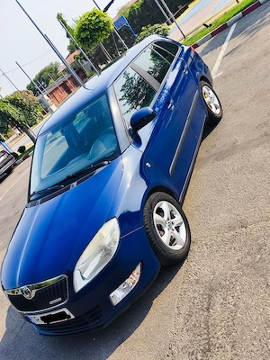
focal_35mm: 32
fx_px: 333
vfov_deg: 56.8
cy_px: 180
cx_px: 135
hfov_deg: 44.2
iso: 50
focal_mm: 6.18
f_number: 1.65
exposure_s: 1/909
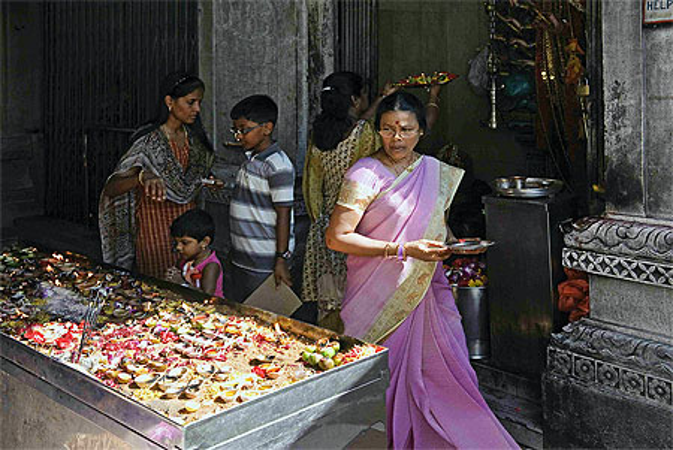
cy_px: 225
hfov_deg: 46.4
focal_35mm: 42
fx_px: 786
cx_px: 336
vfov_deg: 32.0
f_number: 5.6
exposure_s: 1/2000
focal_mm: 42
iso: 1600
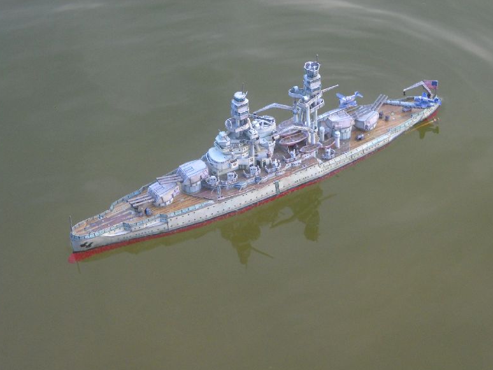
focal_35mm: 93
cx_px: 248
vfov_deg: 15.9
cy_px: 190
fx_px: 1325
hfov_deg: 21.1
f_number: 4.8
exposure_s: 1/60
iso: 191
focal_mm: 14.9
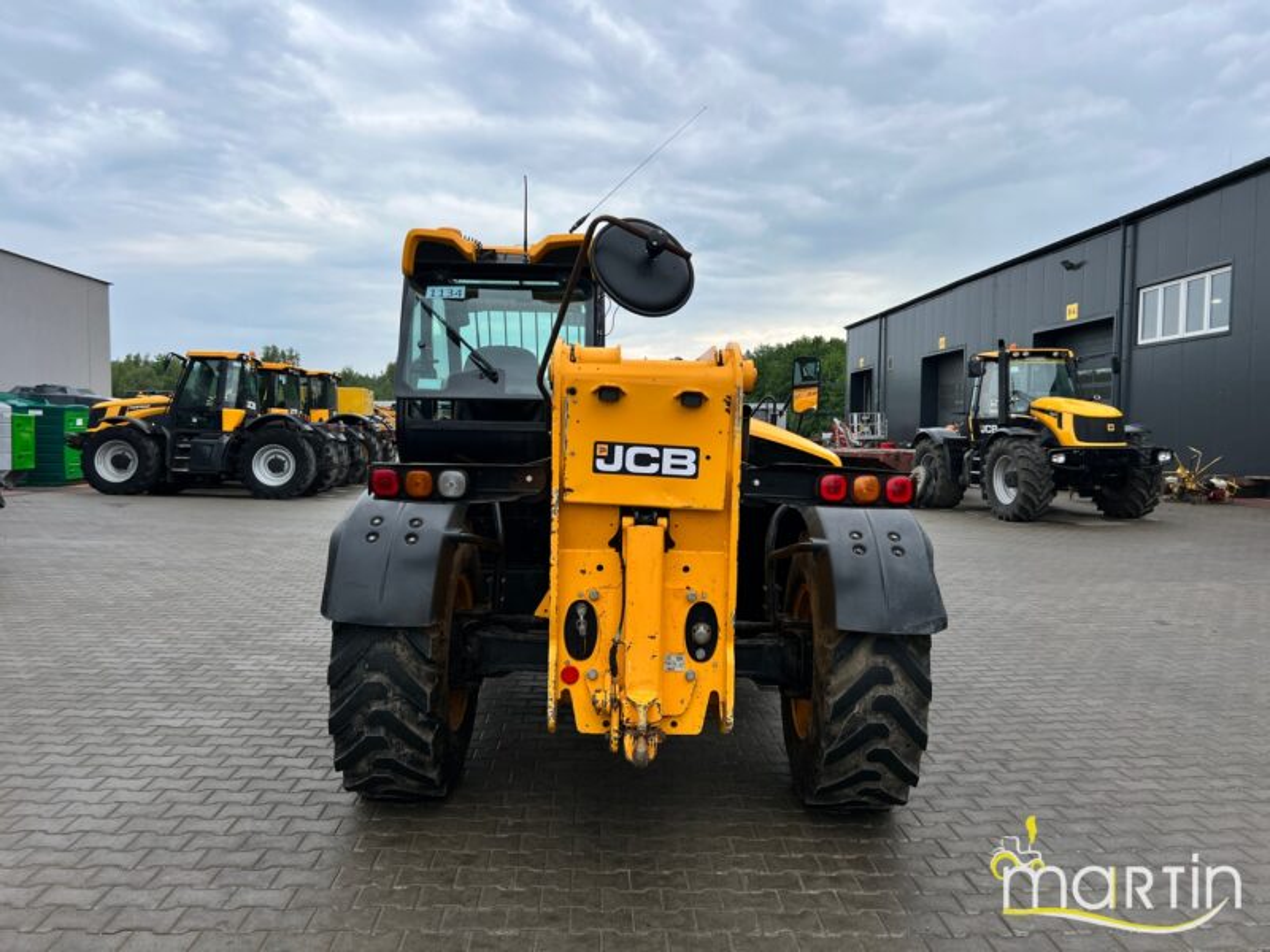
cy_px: 476
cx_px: 635
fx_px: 954
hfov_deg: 67.3
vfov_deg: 53.1
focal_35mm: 26
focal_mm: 5.7
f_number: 1.5
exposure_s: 1/1183
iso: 50
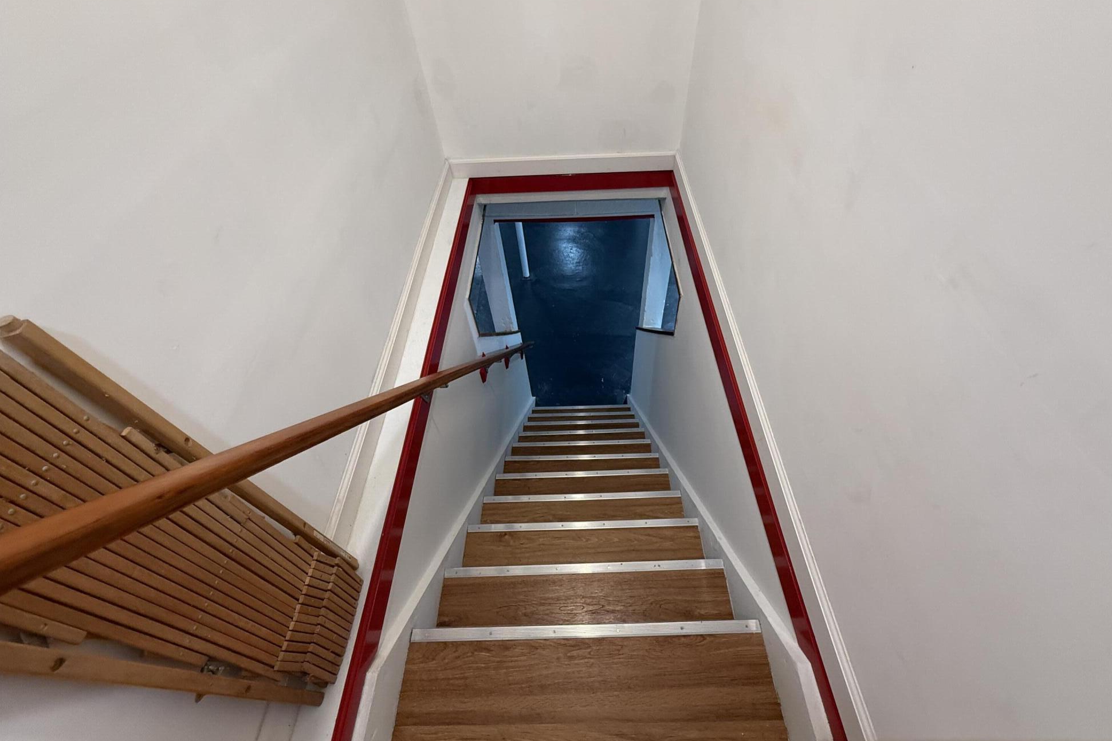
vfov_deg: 77.3
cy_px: 376
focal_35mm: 15
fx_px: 463
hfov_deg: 100.4
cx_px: 572
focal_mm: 2.22
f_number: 2.2
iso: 250
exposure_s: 1/120
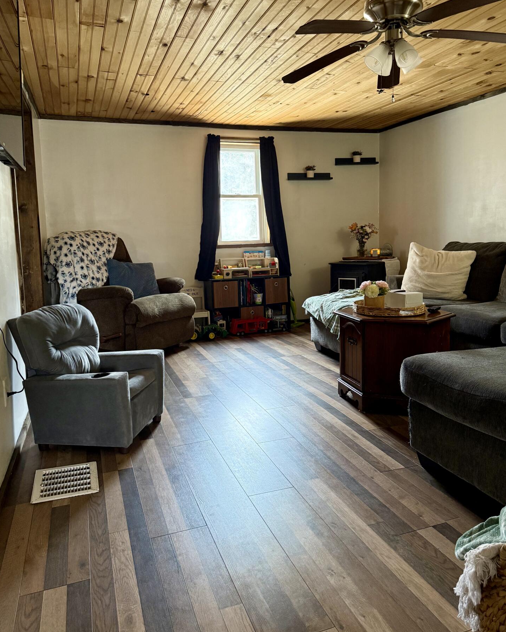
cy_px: 298
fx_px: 487
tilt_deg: -6.2
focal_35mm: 26
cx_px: 261
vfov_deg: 66.0
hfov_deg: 54.9
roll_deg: +1.3
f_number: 1.78
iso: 320
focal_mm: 6.76
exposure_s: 1/120
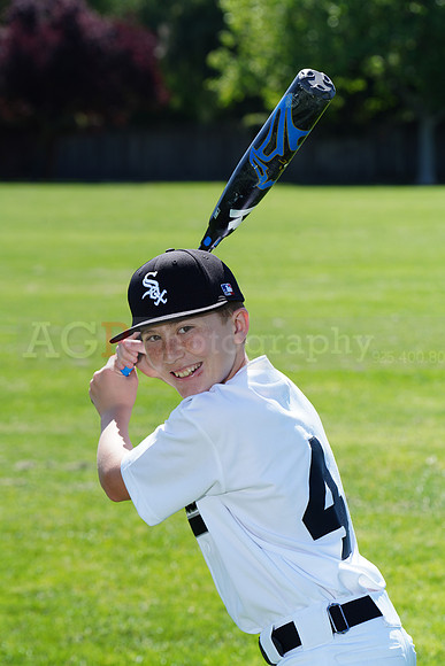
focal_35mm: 171
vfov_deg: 12.0
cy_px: 333
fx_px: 3168
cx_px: 222
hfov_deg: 8.0
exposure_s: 1/250
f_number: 9
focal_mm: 171
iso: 200
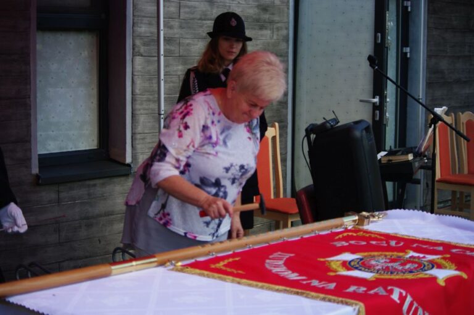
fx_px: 986
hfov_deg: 27.0
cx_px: 237
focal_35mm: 75
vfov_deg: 18.1
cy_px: 158
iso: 200
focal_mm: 50
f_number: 4.5
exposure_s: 1/500
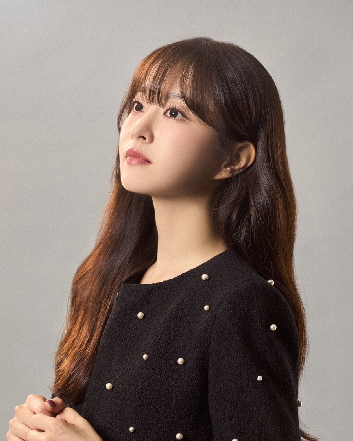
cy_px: 261
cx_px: 177
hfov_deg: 6.8
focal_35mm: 226
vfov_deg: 8.5
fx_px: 2951
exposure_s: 1/160
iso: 500
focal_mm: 200
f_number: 7.1
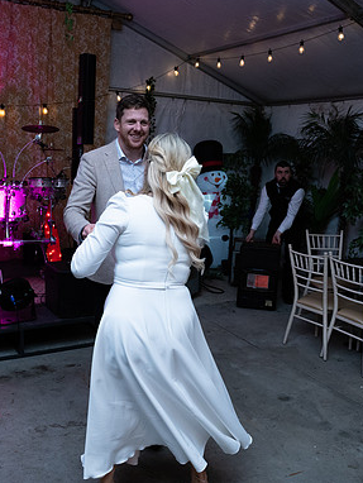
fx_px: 489
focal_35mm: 35
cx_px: 158
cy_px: 240
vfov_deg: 52.6
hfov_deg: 40.7
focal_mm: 24
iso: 800
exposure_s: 1/160
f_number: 3.5
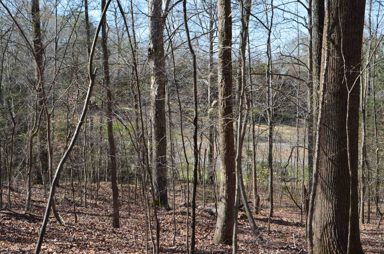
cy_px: 127
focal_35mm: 68
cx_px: 192
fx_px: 718
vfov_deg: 20.1
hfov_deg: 29.9
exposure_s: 1/125
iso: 200
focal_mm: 45
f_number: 11
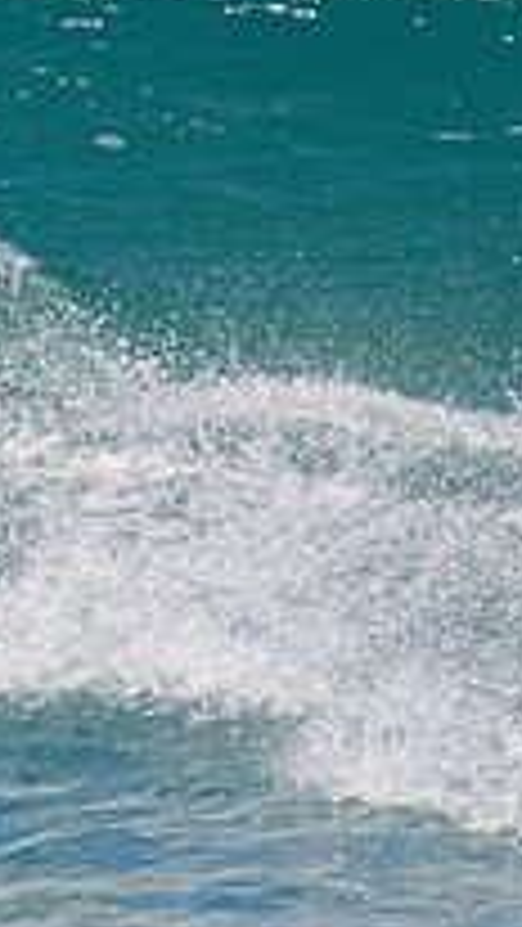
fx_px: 58000
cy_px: 151
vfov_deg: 0.9
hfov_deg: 0.5
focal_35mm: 2359
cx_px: -594
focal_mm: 800
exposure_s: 1/2000
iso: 2200
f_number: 11
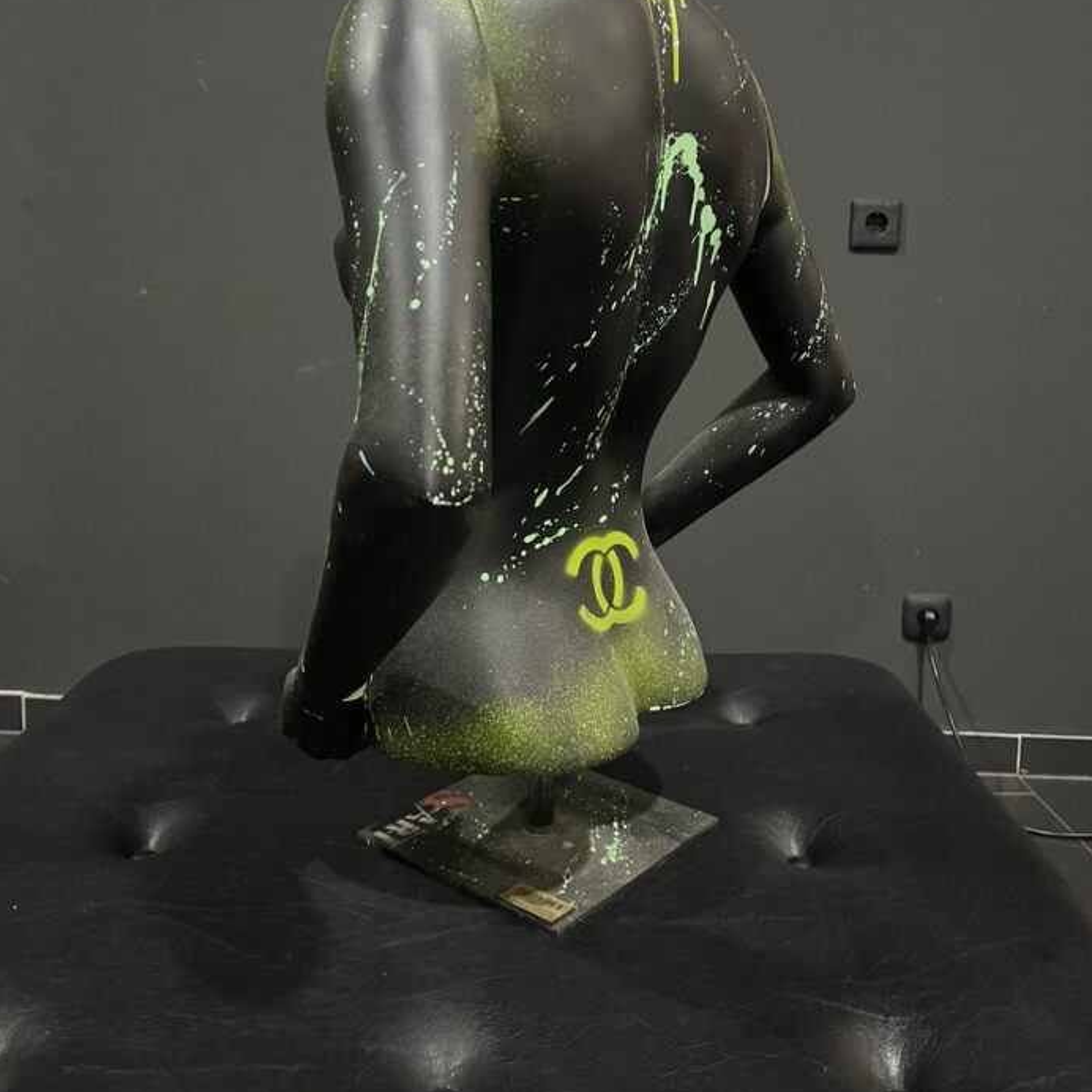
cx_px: 548
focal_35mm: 31
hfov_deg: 52.5
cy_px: 436
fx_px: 1106
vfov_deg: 52.2
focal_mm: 5.7
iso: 800
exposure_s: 1/25
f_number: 1.5
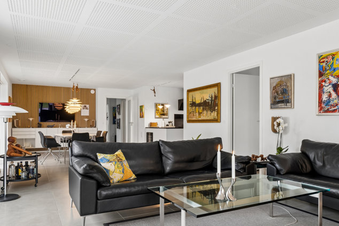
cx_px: 171
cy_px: 127
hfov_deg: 63.1
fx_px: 276
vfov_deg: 44.5
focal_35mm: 29
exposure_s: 1/3.33
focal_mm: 15.5
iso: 200
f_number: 8
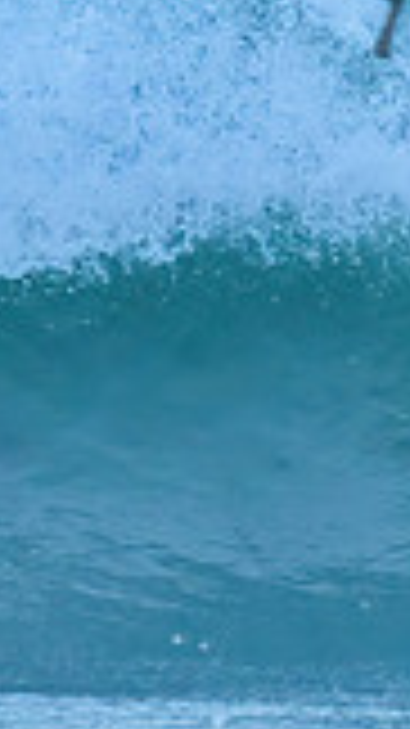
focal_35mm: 2998
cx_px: 820
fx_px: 58003
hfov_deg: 0.4
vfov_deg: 0.7
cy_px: -52
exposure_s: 1/1250
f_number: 11
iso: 6400
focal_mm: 800
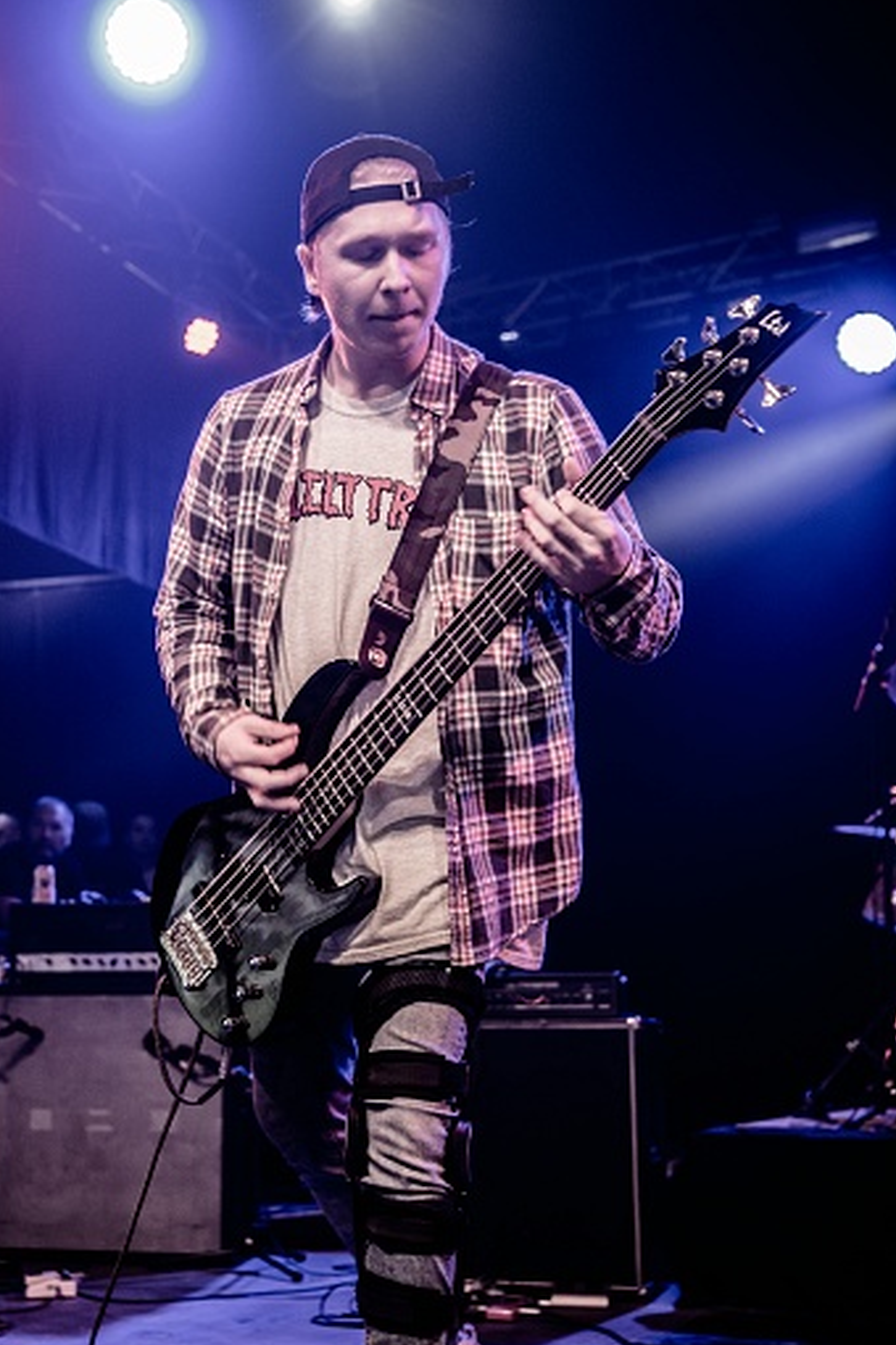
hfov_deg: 27.8
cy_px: 738
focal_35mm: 48
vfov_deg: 41.1
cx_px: 275
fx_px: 1792
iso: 800
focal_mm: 34
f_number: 2.8
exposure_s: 1/125
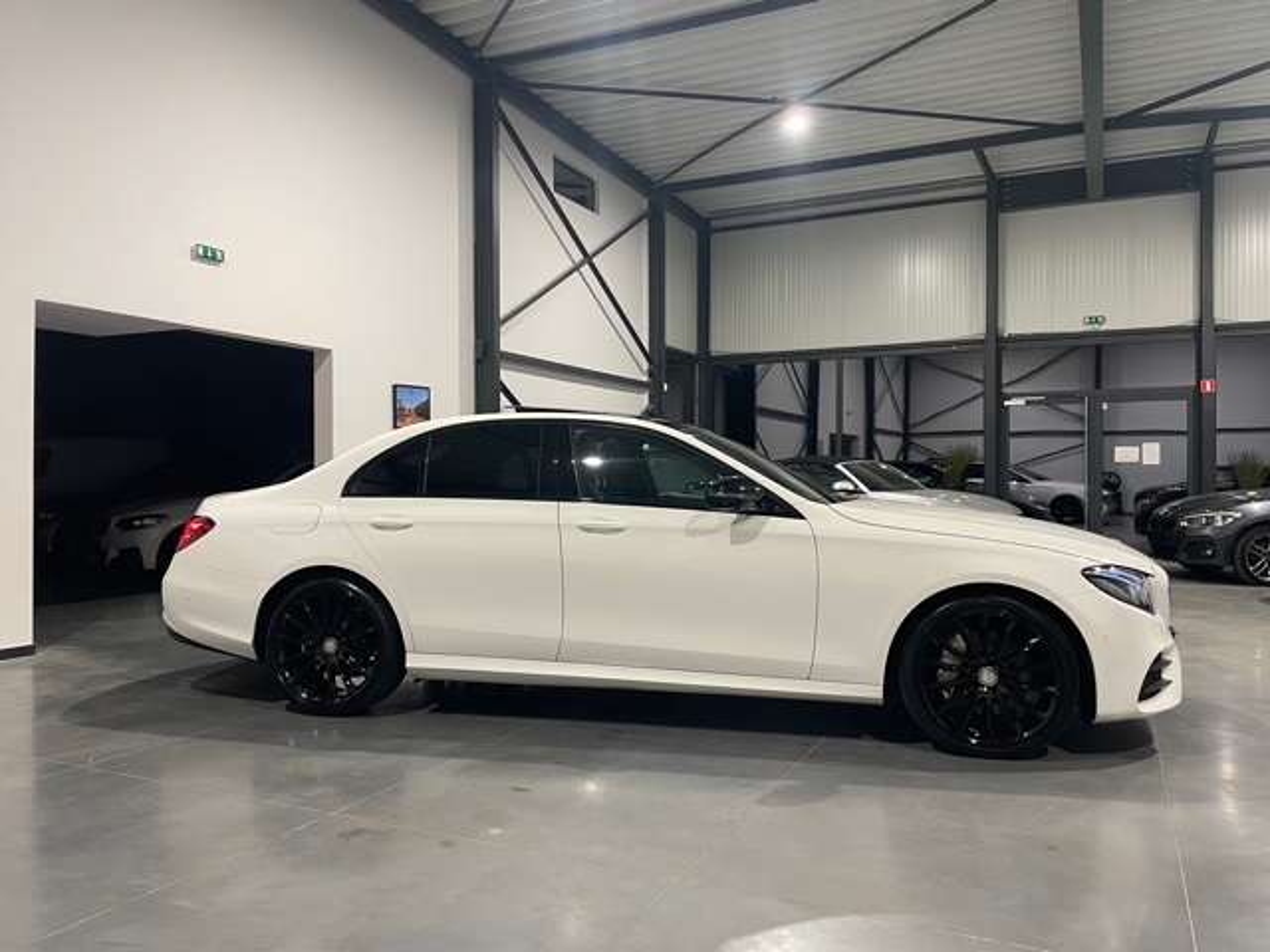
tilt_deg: -0.6
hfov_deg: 67.3
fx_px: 954
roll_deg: +0.2
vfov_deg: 53.1
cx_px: 635
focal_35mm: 26
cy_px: 476
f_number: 1.6
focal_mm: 4.2
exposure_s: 1/50
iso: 80
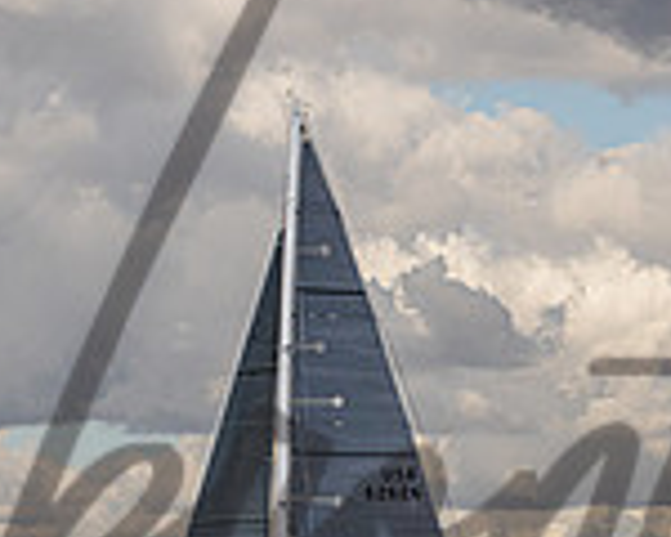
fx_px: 7189
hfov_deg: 5.3
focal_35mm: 362
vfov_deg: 4.3
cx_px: 331
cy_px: 472
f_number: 5.6
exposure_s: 1/4000
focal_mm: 100
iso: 400
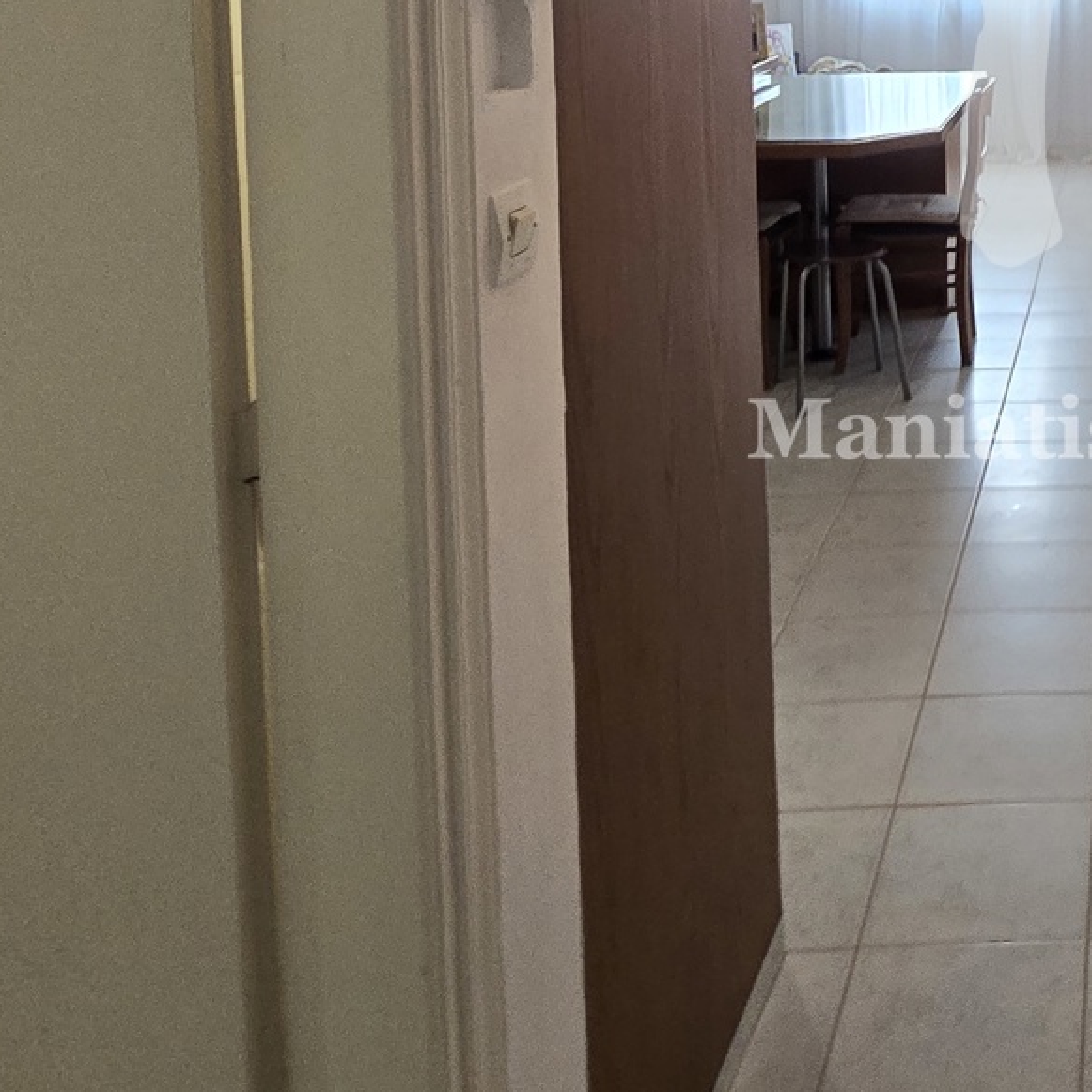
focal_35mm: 38
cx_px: 1216
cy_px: 23
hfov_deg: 36.7
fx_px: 1356
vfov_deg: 39.2
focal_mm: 2.2
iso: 160
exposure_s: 1/50
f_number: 2.2
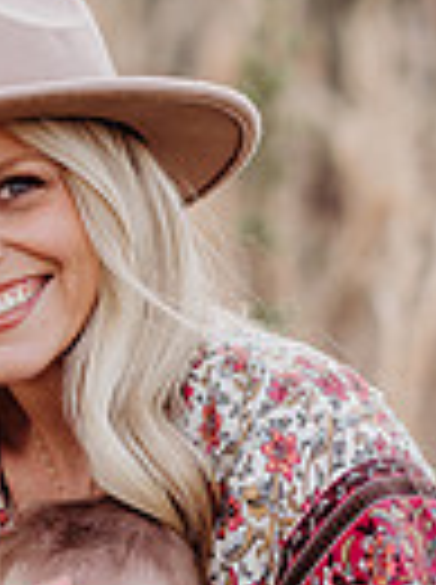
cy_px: 837
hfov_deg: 5.2
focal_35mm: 283
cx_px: -67
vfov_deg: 6.9
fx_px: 4768
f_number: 2.5
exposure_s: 1/320
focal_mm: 85
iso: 160
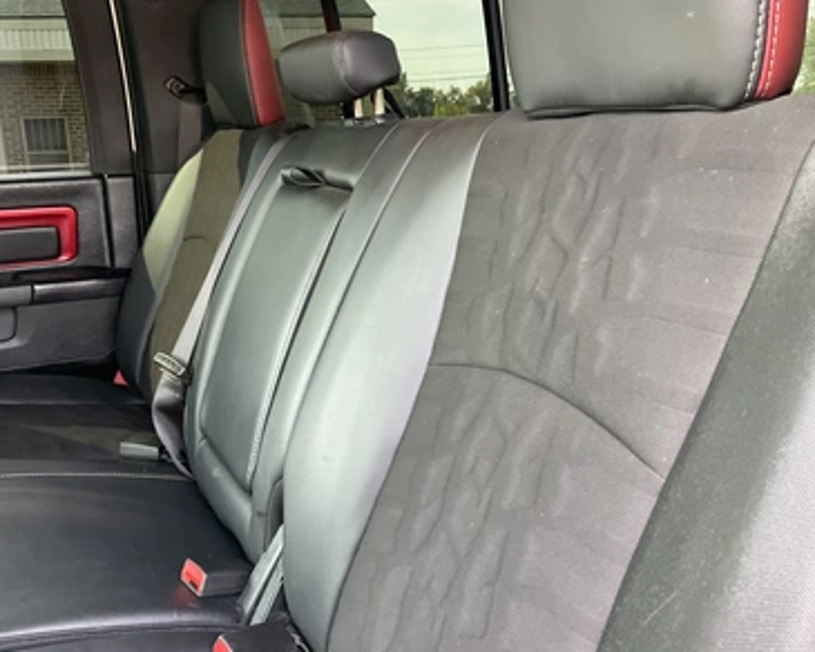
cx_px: 402
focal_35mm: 31
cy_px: 333
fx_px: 748
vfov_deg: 47.1
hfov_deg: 57.2
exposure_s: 1/60
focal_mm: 3
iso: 100
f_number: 1.8
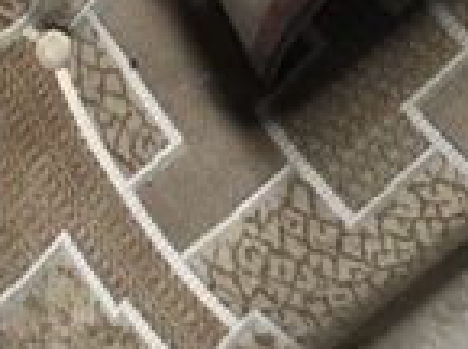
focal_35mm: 124
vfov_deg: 11.2
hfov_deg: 15.8
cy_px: -244
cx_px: 384
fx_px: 1672
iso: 80
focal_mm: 3.99
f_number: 1.8
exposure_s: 1/15
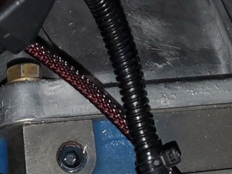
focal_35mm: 103
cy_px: -103
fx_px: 690
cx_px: 68
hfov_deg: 19.0
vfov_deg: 13.4
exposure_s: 1/26
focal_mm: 4.3
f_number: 1.5
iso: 100
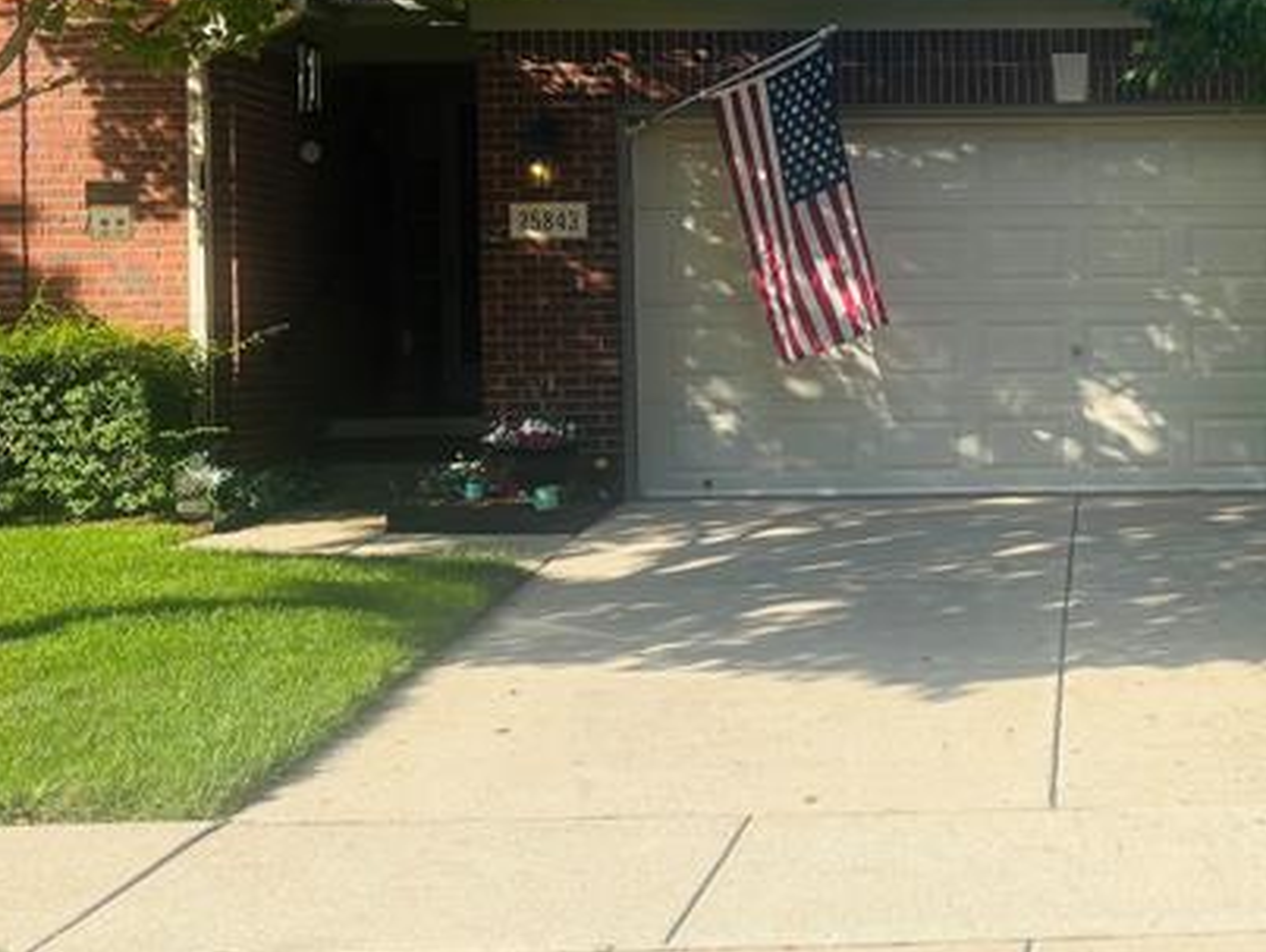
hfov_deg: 28.1
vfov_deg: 22.2
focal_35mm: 66
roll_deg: +1.0
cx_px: 1169
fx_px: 2416
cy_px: 355
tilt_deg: +0.2
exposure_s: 1/1567
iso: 50
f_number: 1.6
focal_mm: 5.96
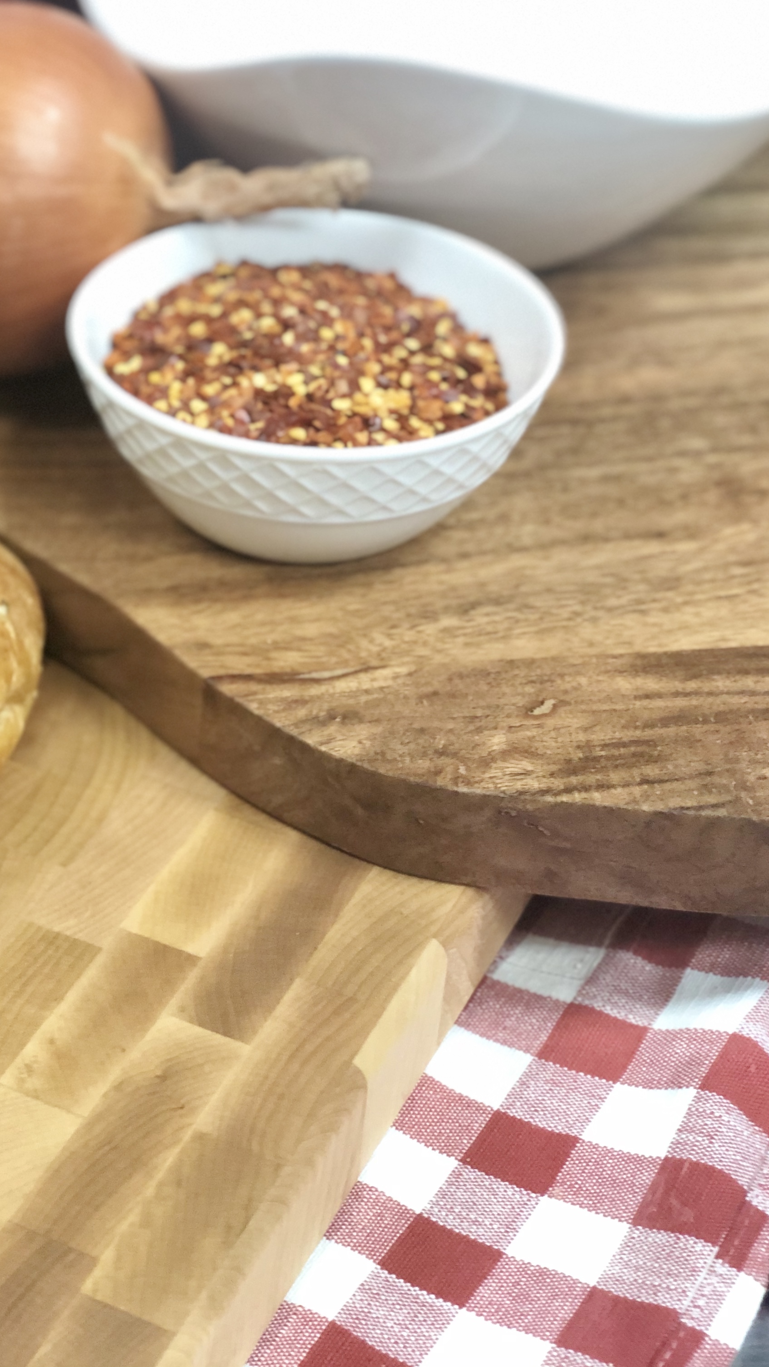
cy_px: 680
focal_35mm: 76
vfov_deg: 27.9
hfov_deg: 15.4
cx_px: -124
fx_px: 2755
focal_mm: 6
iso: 125
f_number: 2.4
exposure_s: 1/30
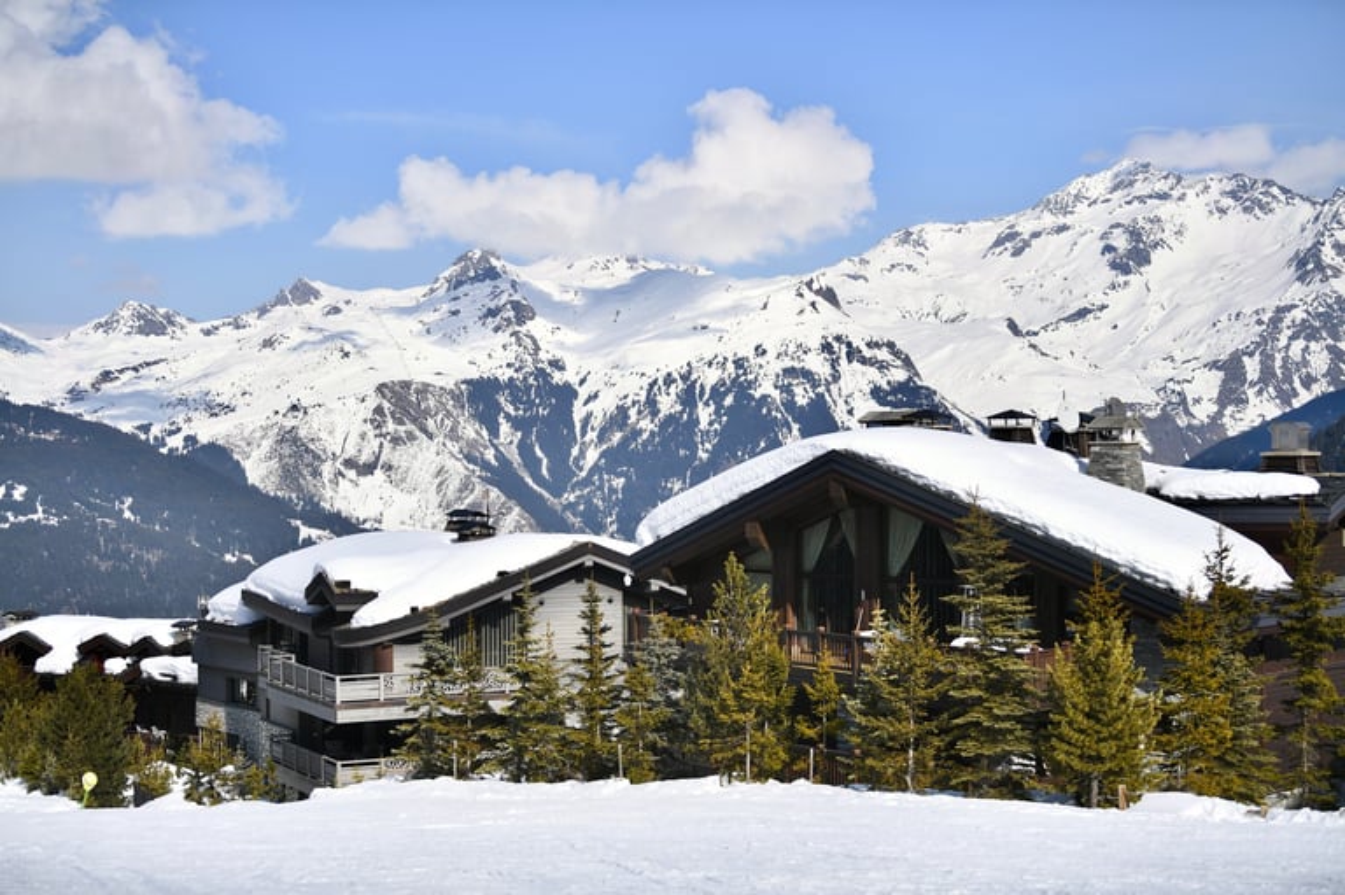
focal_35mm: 70
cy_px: 448
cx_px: 672
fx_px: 2614
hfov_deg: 28.9
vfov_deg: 19.4
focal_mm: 70
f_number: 2.8
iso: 100
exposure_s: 1/4000
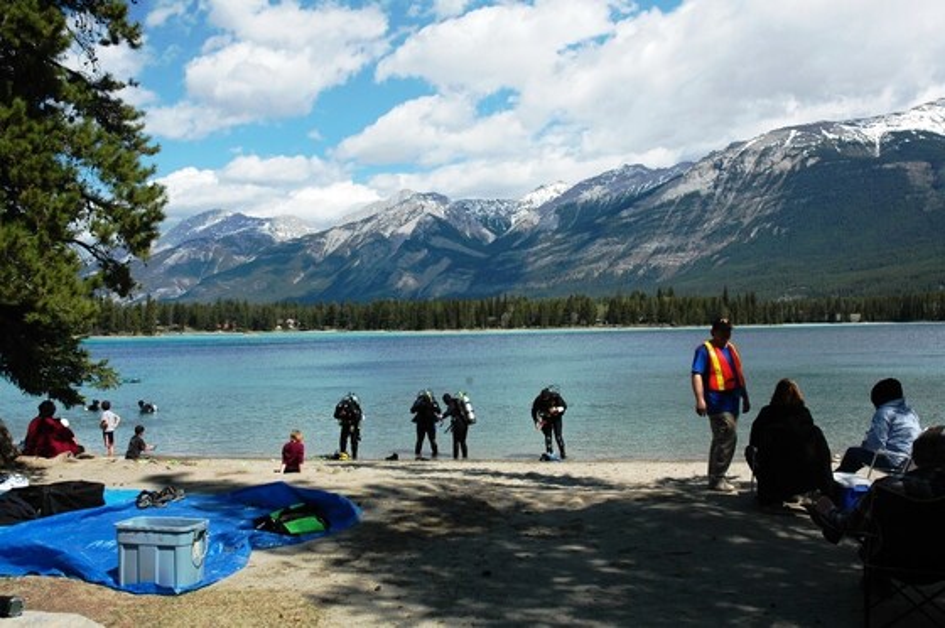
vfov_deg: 36.8
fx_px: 944
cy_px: 314
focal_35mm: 36
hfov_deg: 53.2
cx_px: 472
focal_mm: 24
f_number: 10
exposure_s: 1/400
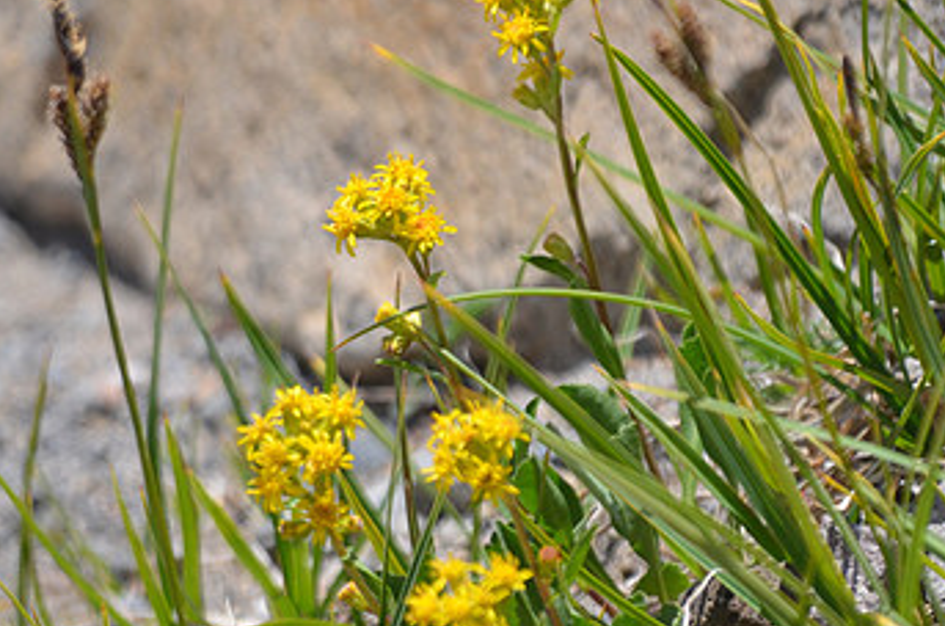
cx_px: 441
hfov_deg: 2.7
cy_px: 331
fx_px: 19930
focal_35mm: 761
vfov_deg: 1.8
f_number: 6.3
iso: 400
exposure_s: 1/1600
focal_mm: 300
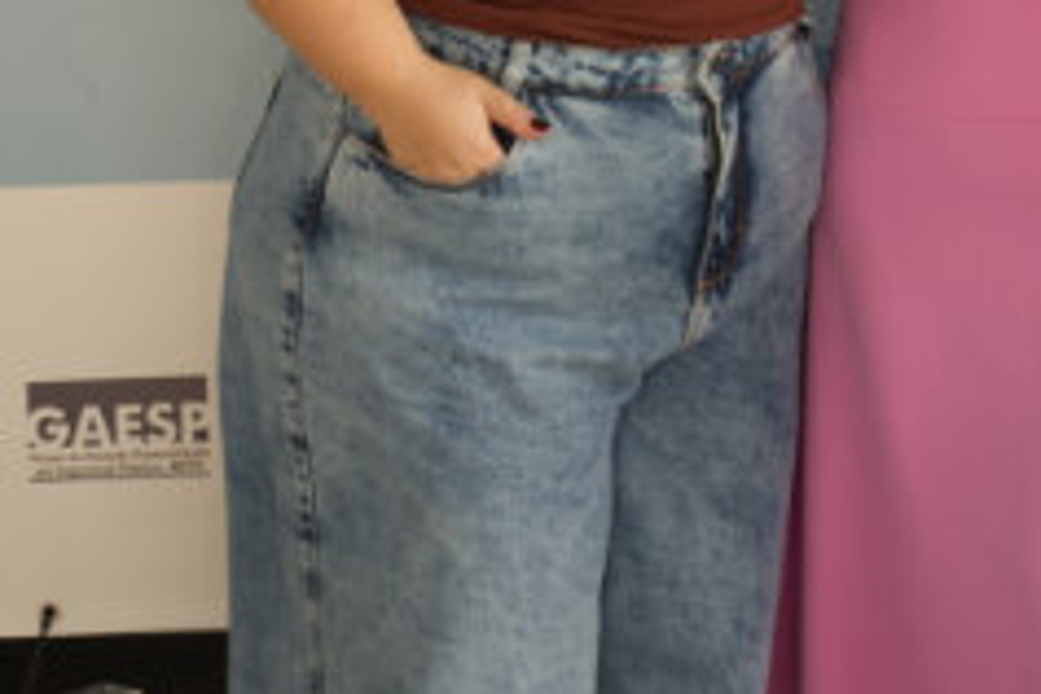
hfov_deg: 11.6
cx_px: 843
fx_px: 5118
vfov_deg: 7.6
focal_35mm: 177
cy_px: -349
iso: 640
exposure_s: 1/100
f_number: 6.3
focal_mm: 35
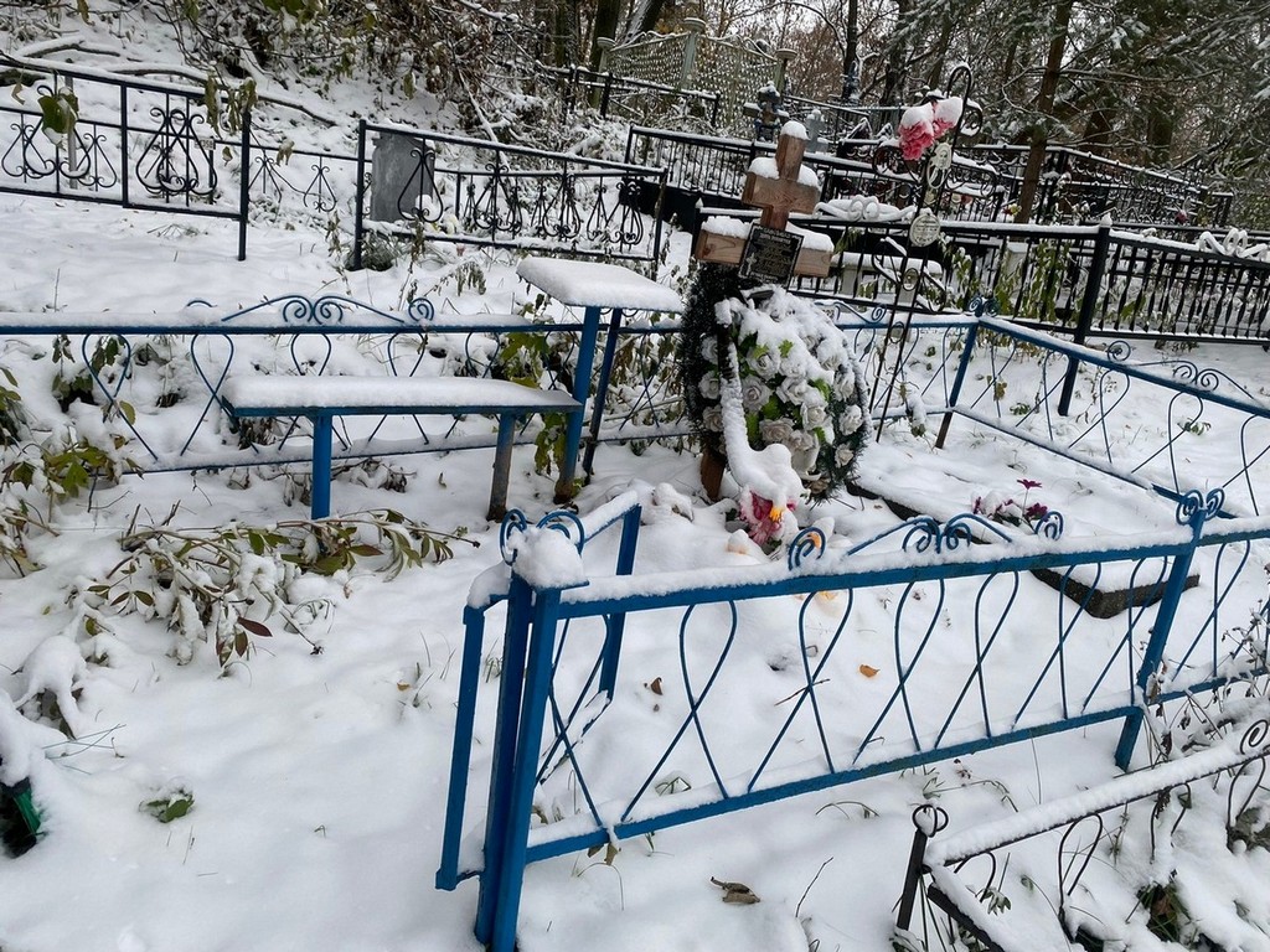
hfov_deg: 67.3
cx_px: 635
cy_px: 476
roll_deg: -5.9
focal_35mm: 26
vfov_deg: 53.1
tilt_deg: -14.7
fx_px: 954
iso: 100
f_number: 1.8
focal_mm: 4.25
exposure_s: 1/121
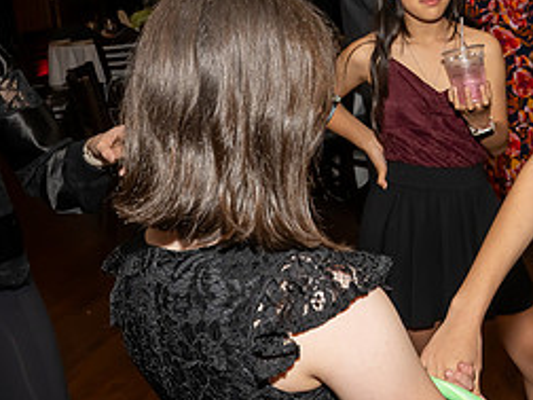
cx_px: 541
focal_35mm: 72
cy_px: 44
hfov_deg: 25.6
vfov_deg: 20.1
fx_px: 1109
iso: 500
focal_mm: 24
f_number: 8
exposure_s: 1/250
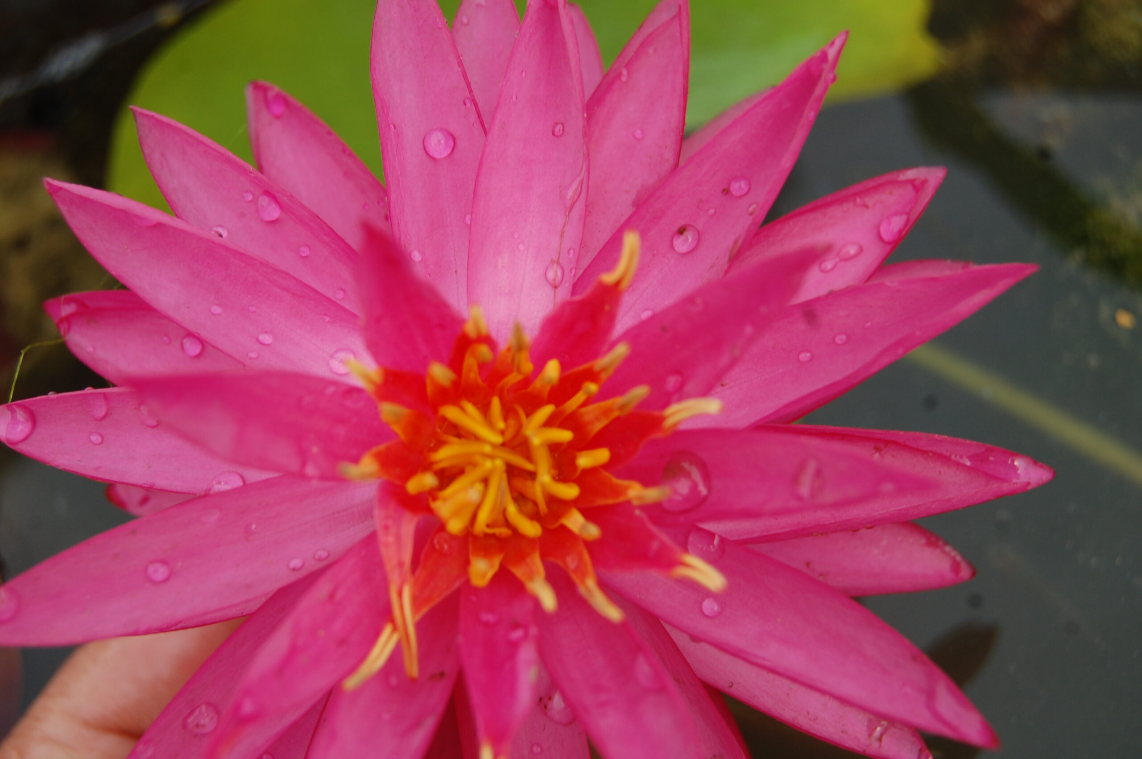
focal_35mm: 60
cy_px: 380
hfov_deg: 33.4
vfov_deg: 22.6
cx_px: 571
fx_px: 1902
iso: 200
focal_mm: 40
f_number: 7.1
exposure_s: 1/200
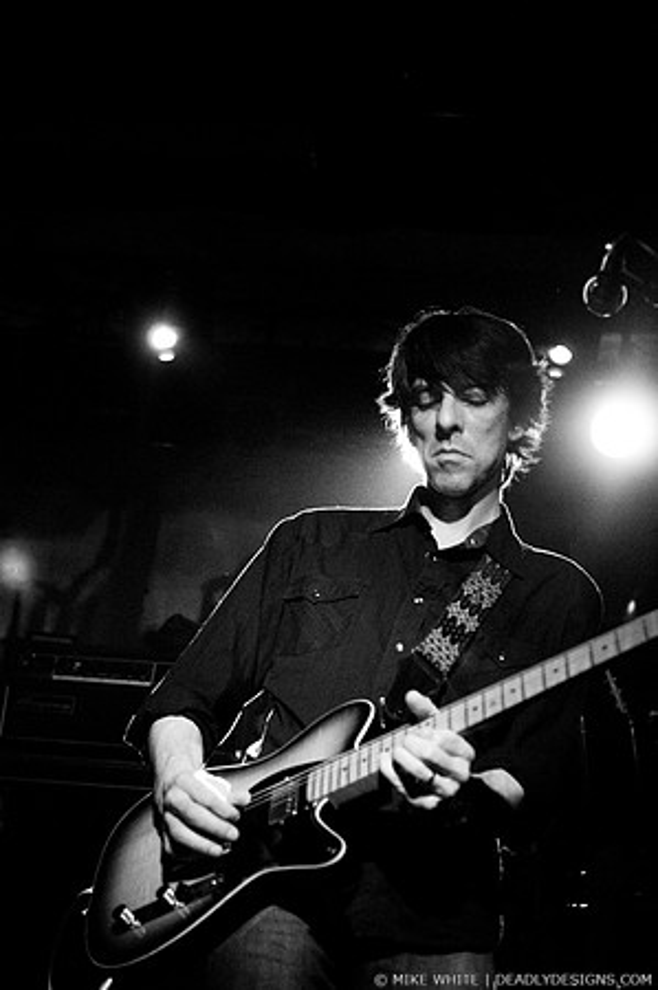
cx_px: 329
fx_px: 1814
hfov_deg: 20.6
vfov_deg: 30.5
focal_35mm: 66
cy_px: 495
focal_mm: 44
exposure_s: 1/125
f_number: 2.8
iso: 1250
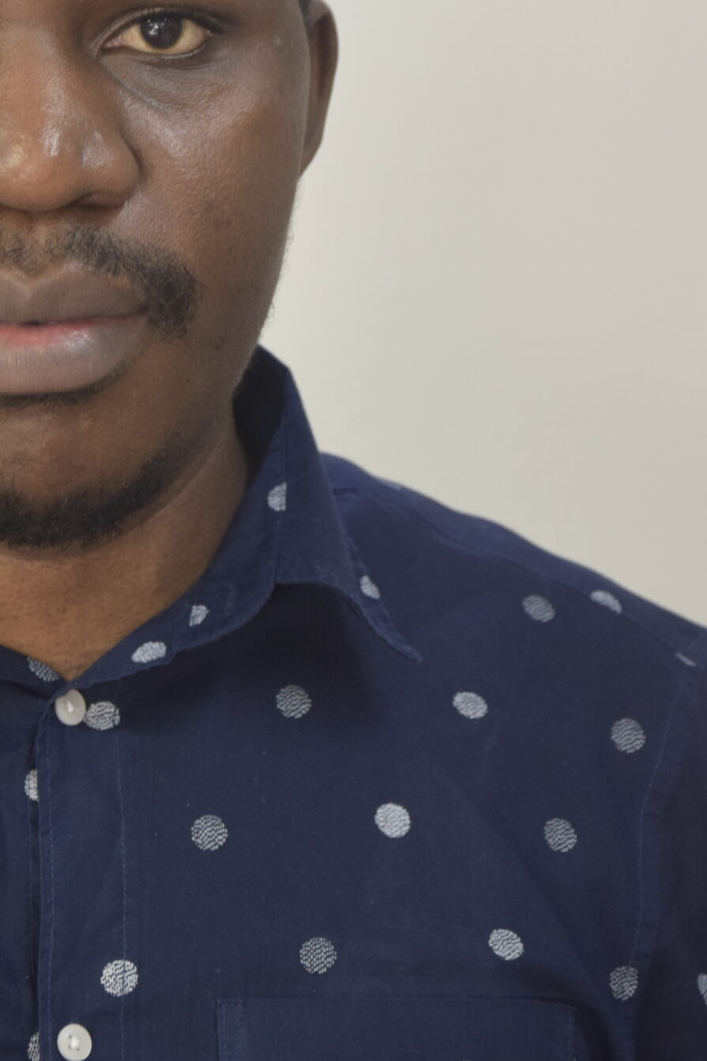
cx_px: 68
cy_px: 108
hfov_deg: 9.5
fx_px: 4213
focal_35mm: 143
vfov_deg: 14.2
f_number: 5
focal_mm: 50
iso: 500
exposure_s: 1/60
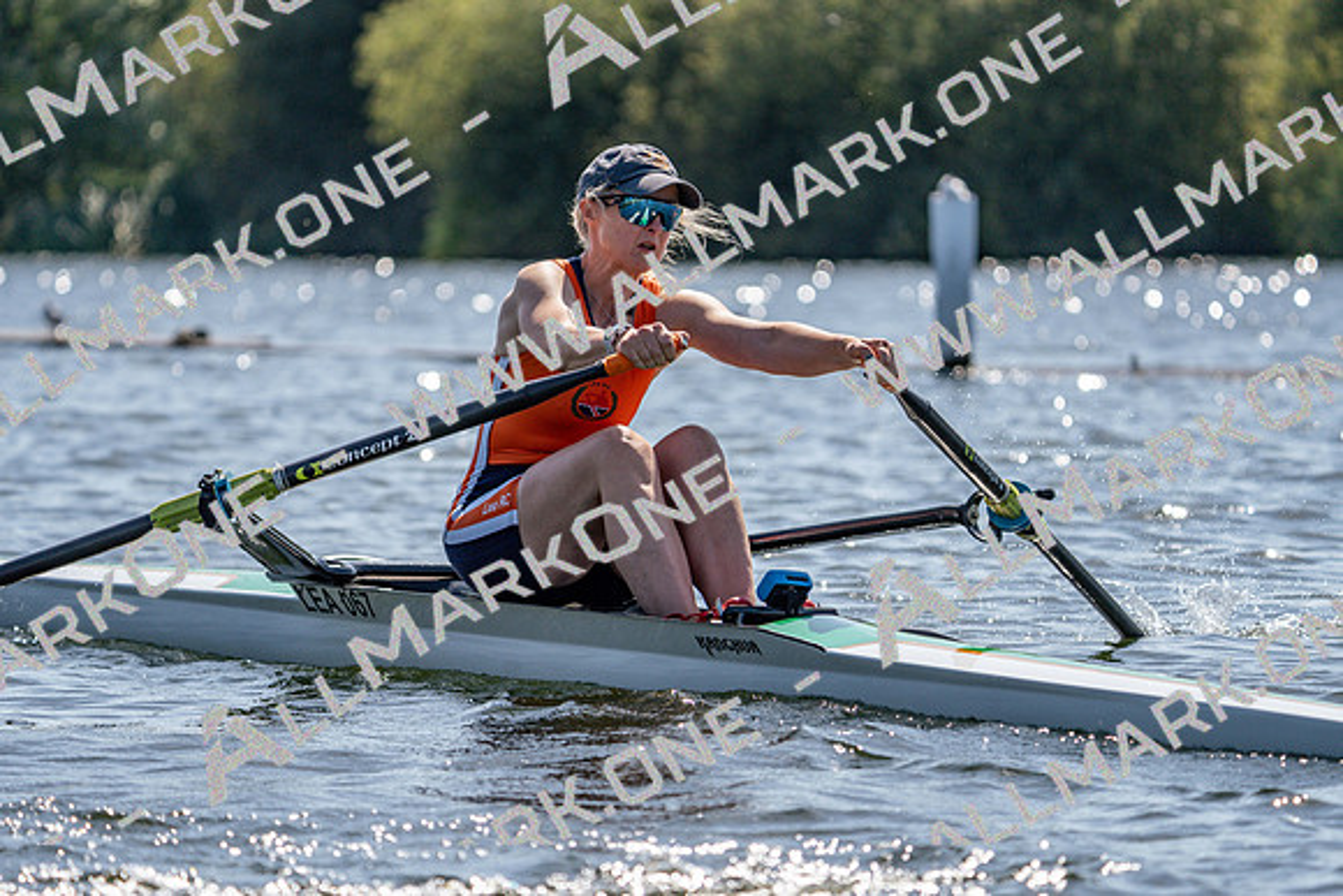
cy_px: 448
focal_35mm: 243
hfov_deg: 8.5
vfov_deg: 5.7
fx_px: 9067
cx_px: 672
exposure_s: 1/2000
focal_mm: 243
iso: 200
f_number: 5.6
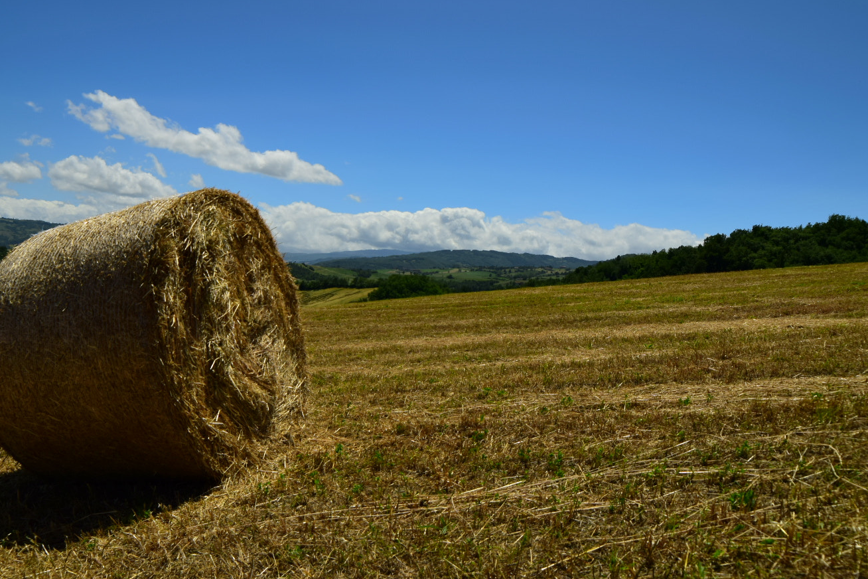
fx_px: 627
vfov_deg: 49.5
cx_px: 384
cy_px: 282
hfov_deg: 69.2
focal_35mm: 26
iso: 200
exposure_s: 1/2000
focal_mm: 14
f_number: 5
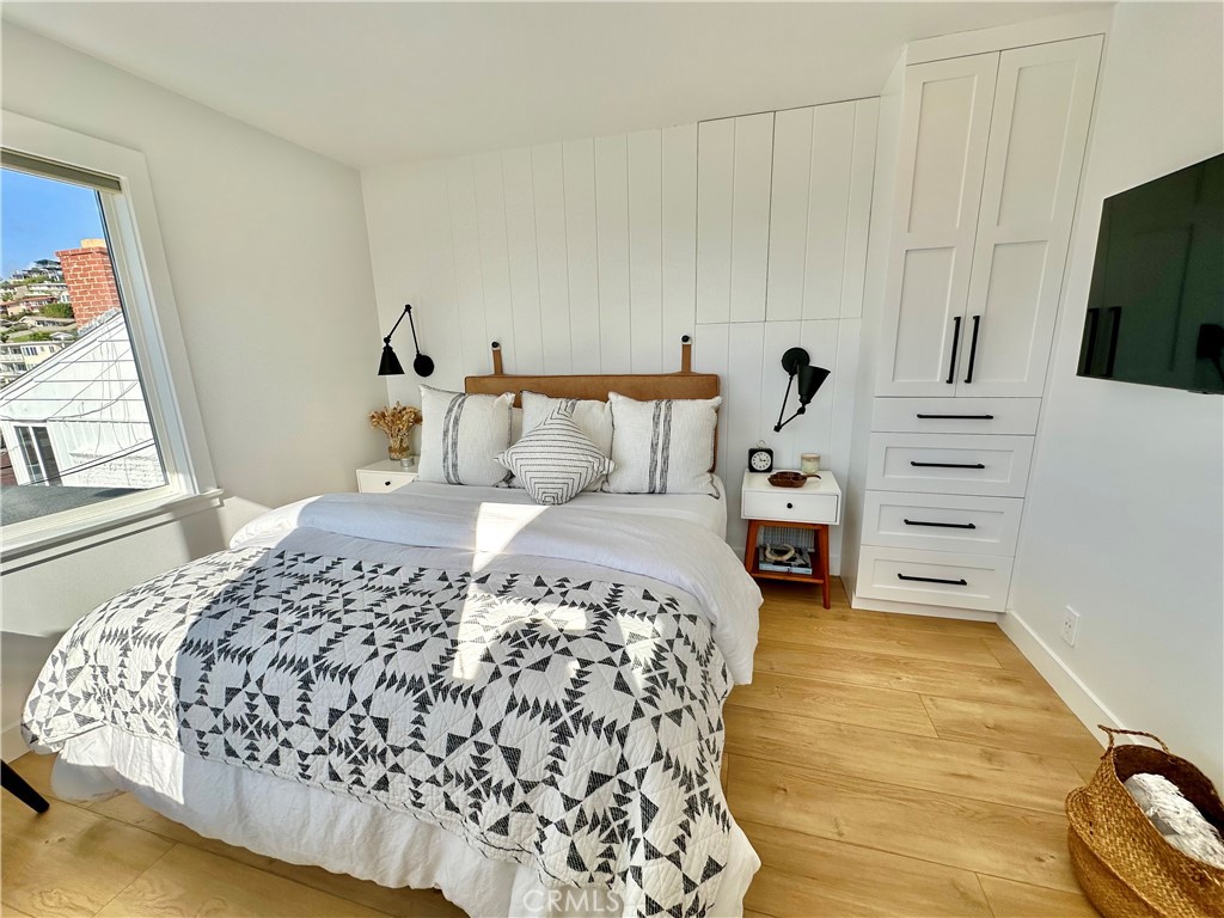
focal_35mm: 14
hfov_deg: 102.1
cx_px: 612
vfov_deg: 85.7
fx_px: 495
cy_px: 459
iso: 40
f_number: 2.2
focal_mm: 2.22
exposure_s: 1/548
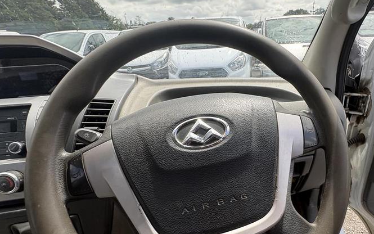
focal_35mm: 20
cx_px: 244
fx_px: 204
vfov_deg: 58.3
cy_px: 156
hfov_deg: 82.7
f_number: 2.2
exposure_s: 1/473
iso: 64
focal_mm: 2.22
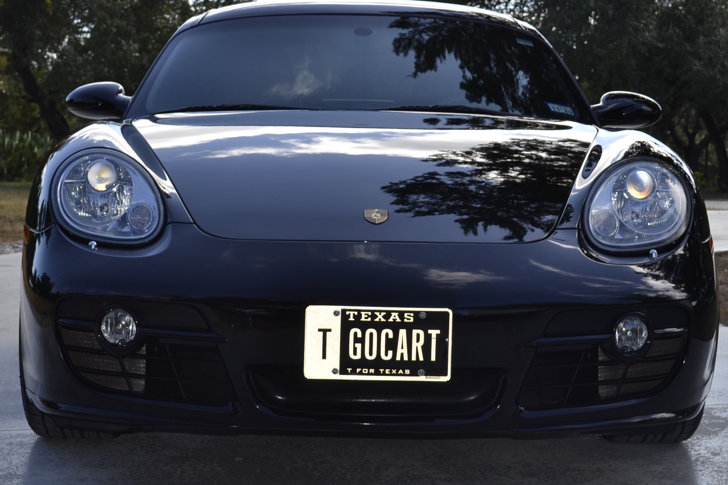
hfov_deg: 25.1
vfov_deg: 16.8
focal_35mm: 81
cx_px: 388
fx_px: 1638
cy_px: 193
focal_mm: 36
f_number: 8
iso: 100
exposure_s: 1/200
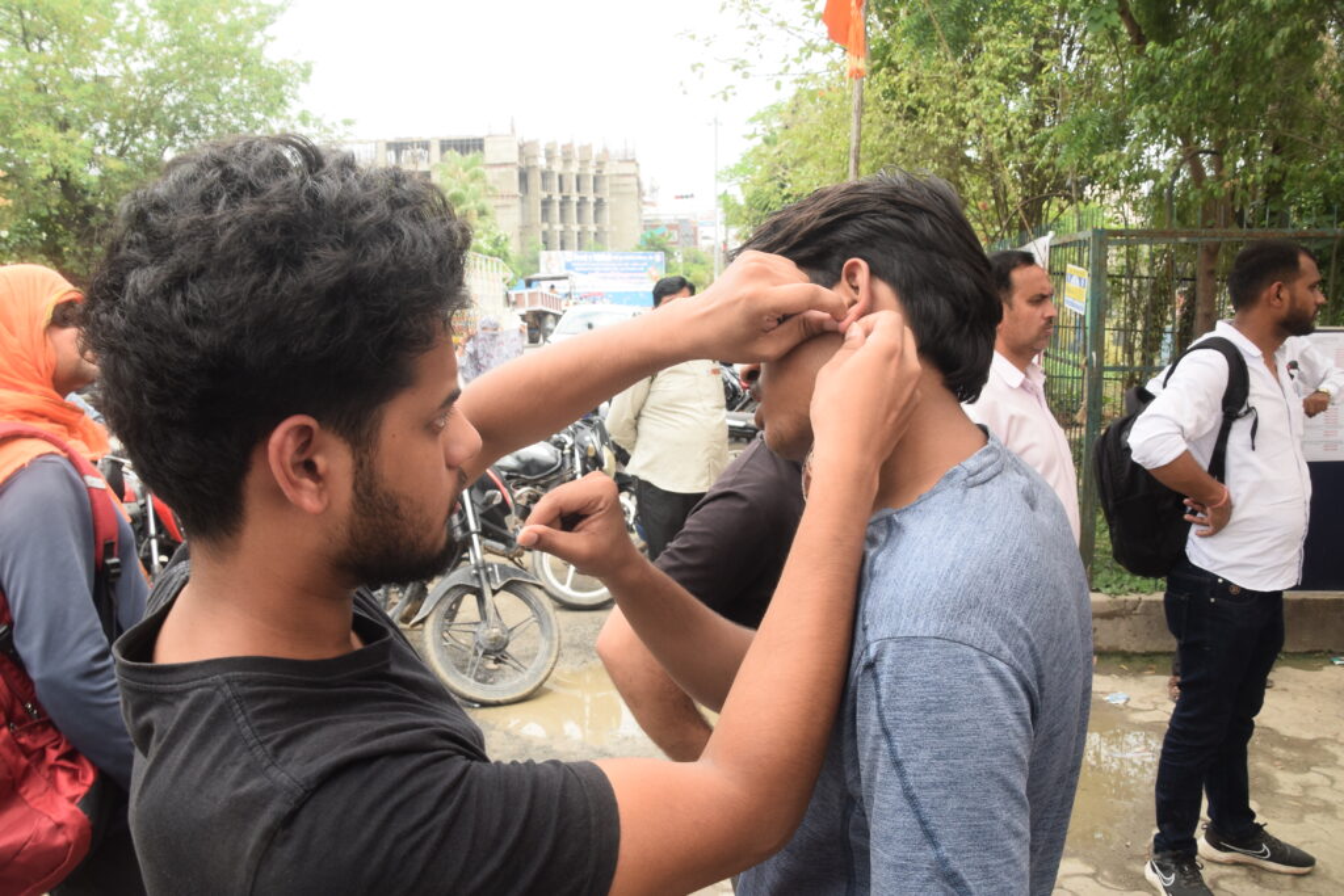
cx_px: 672
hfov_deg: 67.4
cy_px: 448
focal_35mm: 27
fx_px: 1008
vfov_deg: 47.9
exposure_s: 1/125
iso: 640
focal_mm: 18
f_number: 13
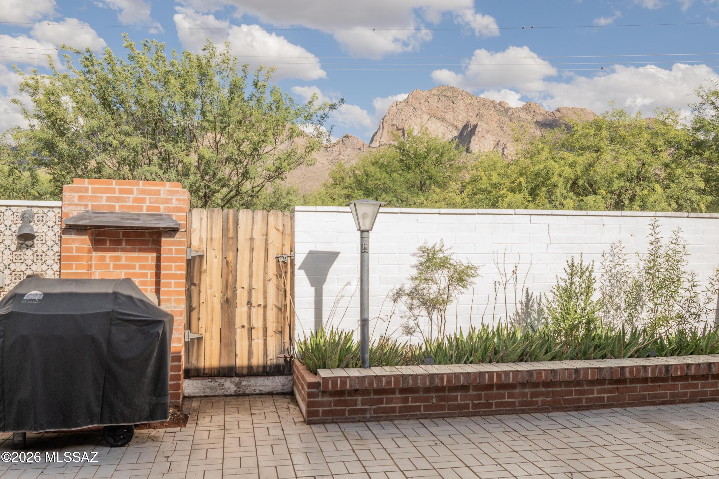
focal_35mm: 30
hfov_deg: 61.9
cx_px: 360
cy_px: 240
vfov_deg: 43.6
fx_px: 599
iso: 200
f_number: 14
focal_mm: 20
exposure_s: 1/125
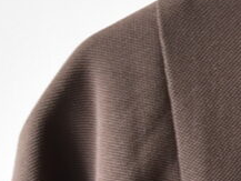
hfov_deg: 6.4
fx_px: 1957
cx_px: 731
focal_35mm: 281
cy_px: 385
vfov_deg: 5.2
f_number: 6.3
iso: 400
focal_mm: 22
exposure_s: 1/30
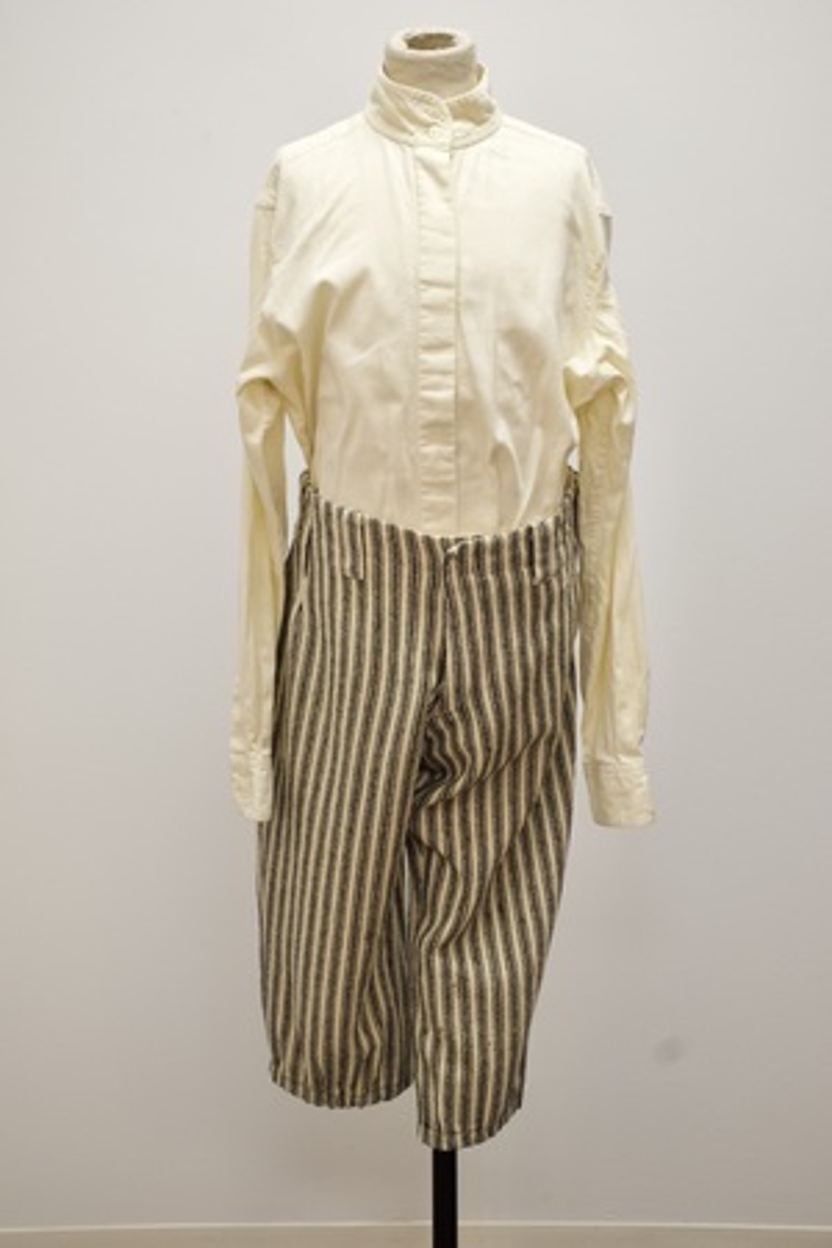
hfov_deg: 20.2
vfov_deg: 29.9
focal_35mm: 68
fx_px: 2340
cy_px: 624
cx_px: 416
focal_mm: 45
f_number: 7.1
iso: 1600
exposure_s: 1/80
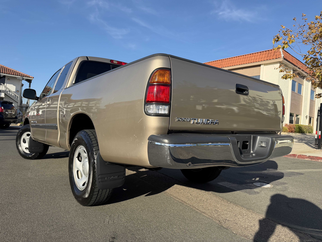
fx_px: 223
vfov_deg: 56.8
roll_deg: -4.2
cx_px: 161
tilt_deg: +1.3
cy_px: 121
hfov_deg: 71.6
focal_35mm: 24
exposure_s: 1/3759
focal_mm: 6.76
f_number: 1.78
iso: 100
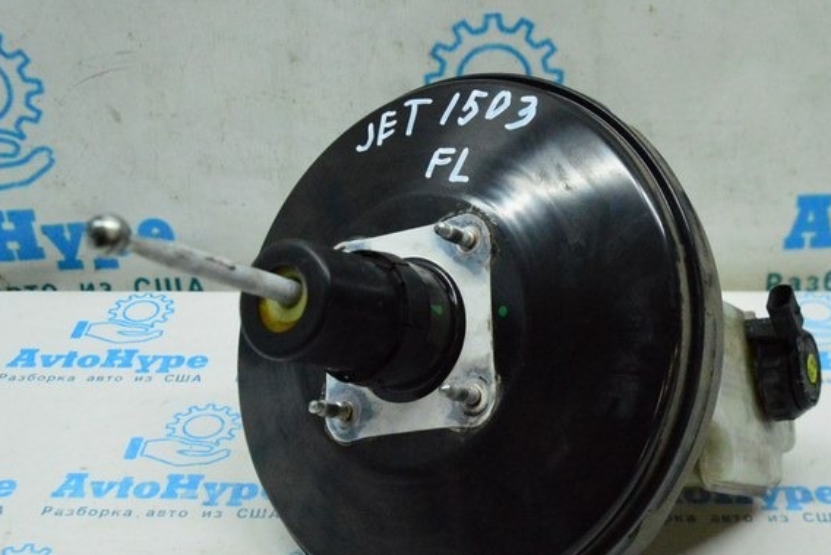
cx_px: 440
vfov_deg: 25.1
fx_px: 1247
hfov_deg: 36.9
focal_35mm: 54
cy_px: 279
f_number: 4
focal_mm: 20
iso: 6400
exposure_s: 1/1000
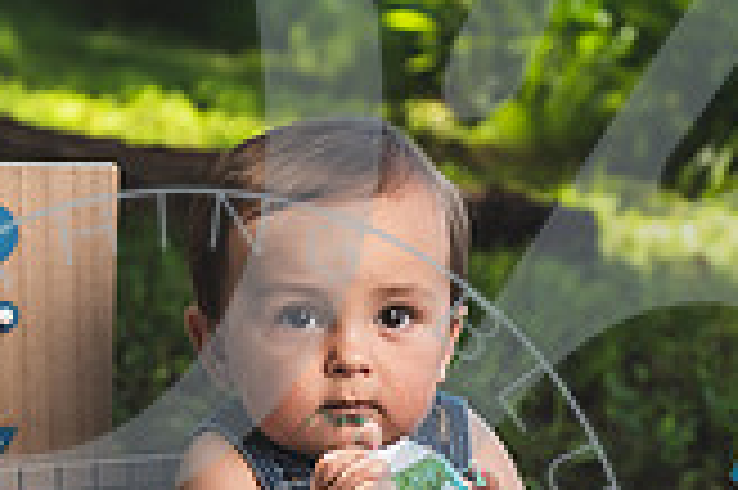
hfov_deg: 14.4
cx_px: 362
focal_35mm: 143
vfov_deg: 9.6
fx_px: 2929
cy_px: 270
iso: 100
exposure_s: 1/640
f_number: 2.8
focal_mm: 38
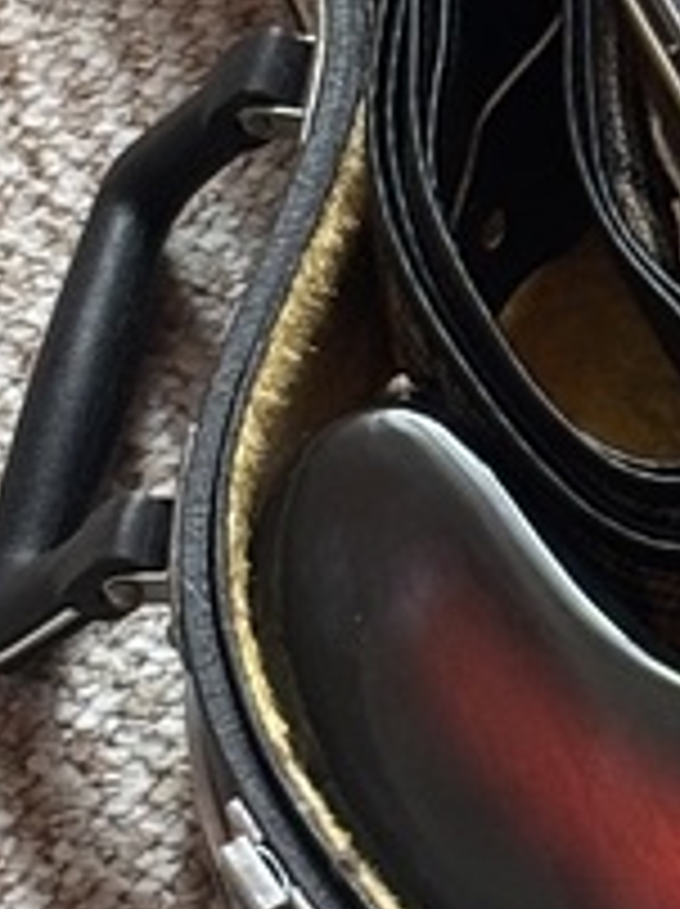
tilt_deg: -52.3
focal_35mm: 309
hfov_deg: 4.7
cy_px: 288
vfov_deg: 6.4
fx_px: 8111
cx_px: 1238
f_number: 1.6
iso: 160
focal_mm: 5.96
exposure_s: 1/43
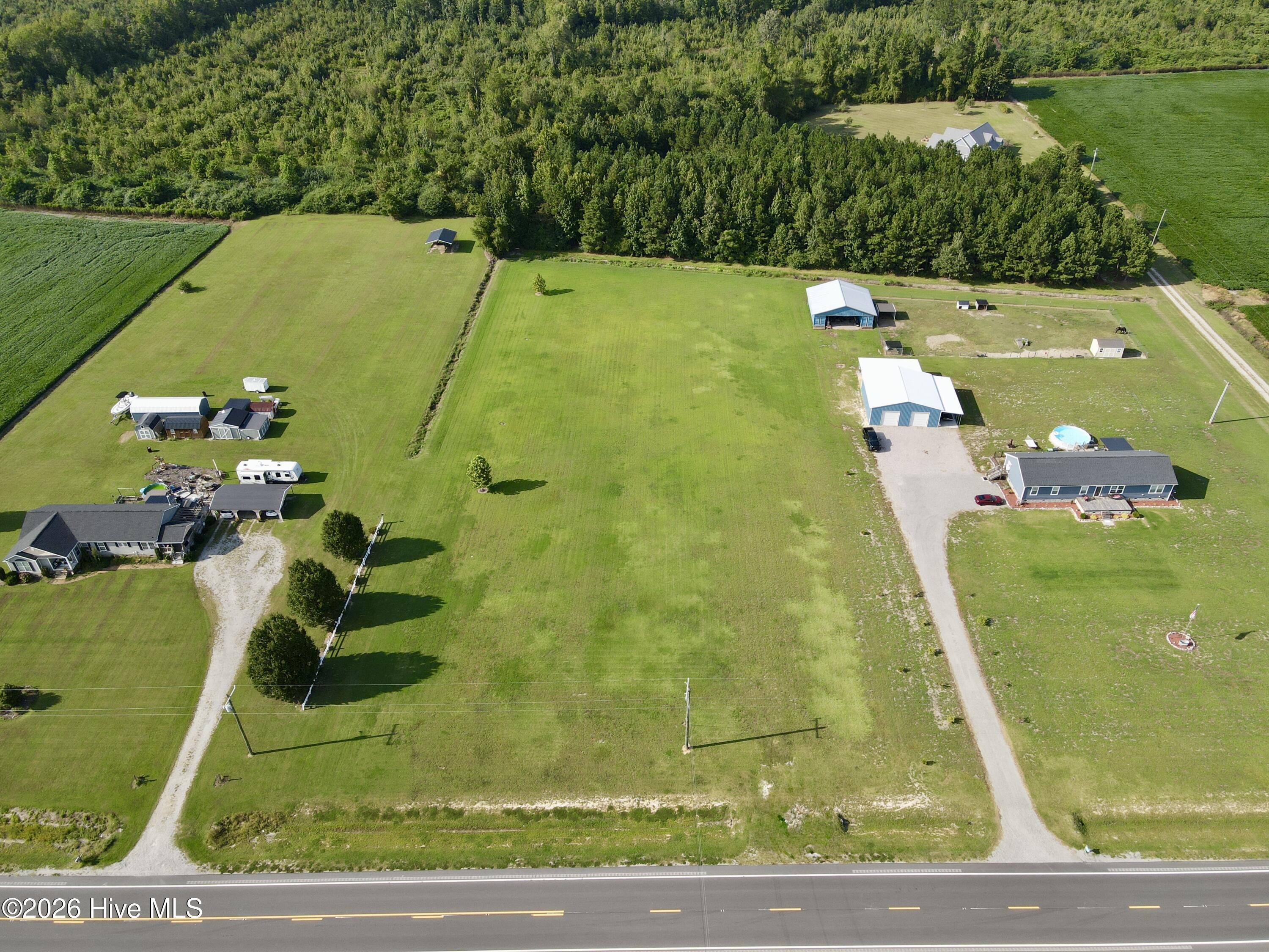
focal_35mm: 24
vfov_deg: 56.8
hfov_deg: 71.6
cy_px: 476
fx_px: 880
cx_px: 634
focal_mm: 4.5
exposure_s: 1/400
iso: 100
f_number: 2.8
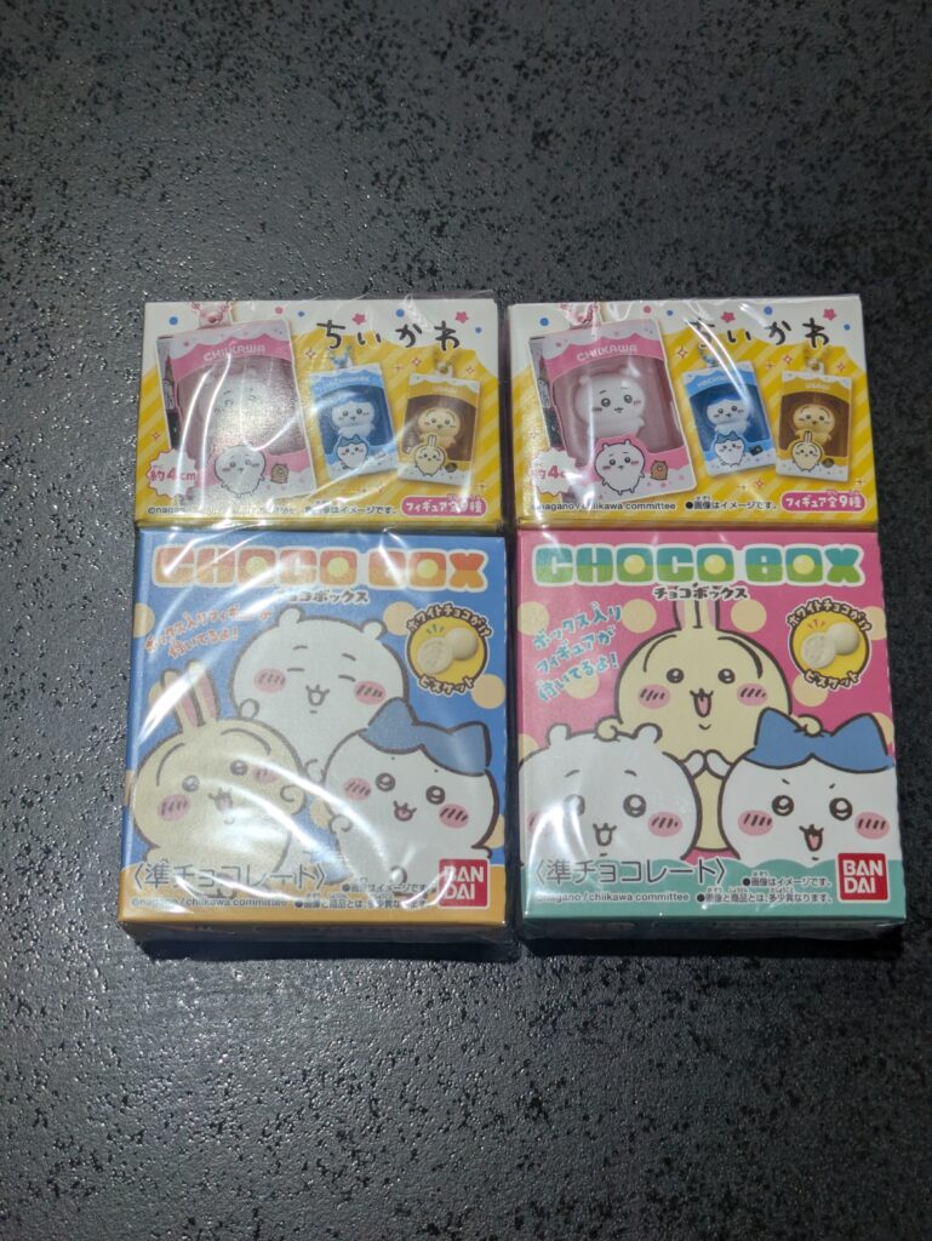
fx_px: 1829
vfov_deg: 37.5
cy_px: 620
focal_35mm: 51
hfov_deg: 28.6
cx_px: 466
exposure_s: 1/100
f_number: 1.89
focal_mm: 5.43
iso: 89
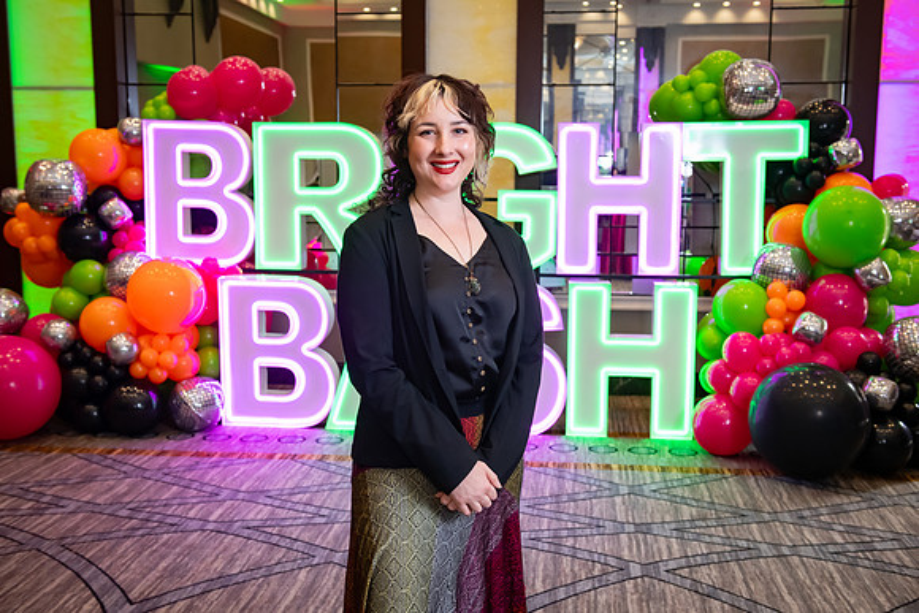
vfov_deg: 32.5
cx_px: 460
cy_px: 306
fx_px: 1053
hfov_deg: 47.1
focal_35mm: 41
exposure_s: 1/50
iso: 2000
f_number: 4.5
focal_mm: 38
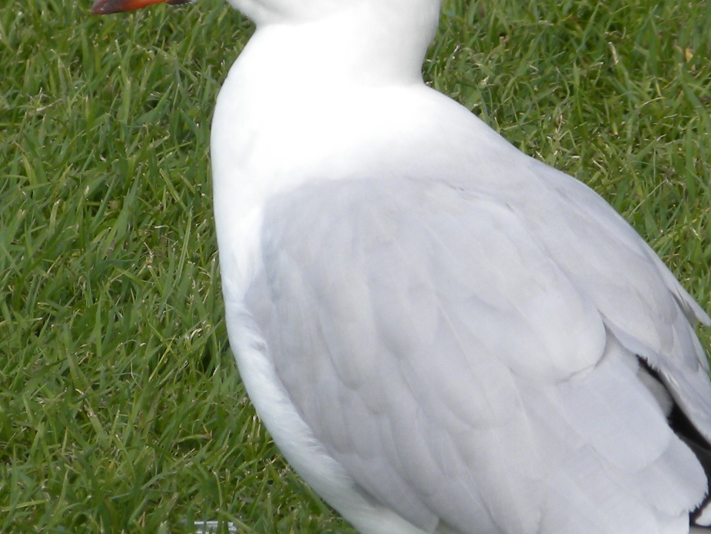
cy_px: 304
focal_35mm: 745
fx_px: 15304
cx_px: 411
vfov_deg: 2.0
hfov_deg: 2.7
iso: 64
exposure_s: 1/333
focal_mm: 75.7
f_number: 5
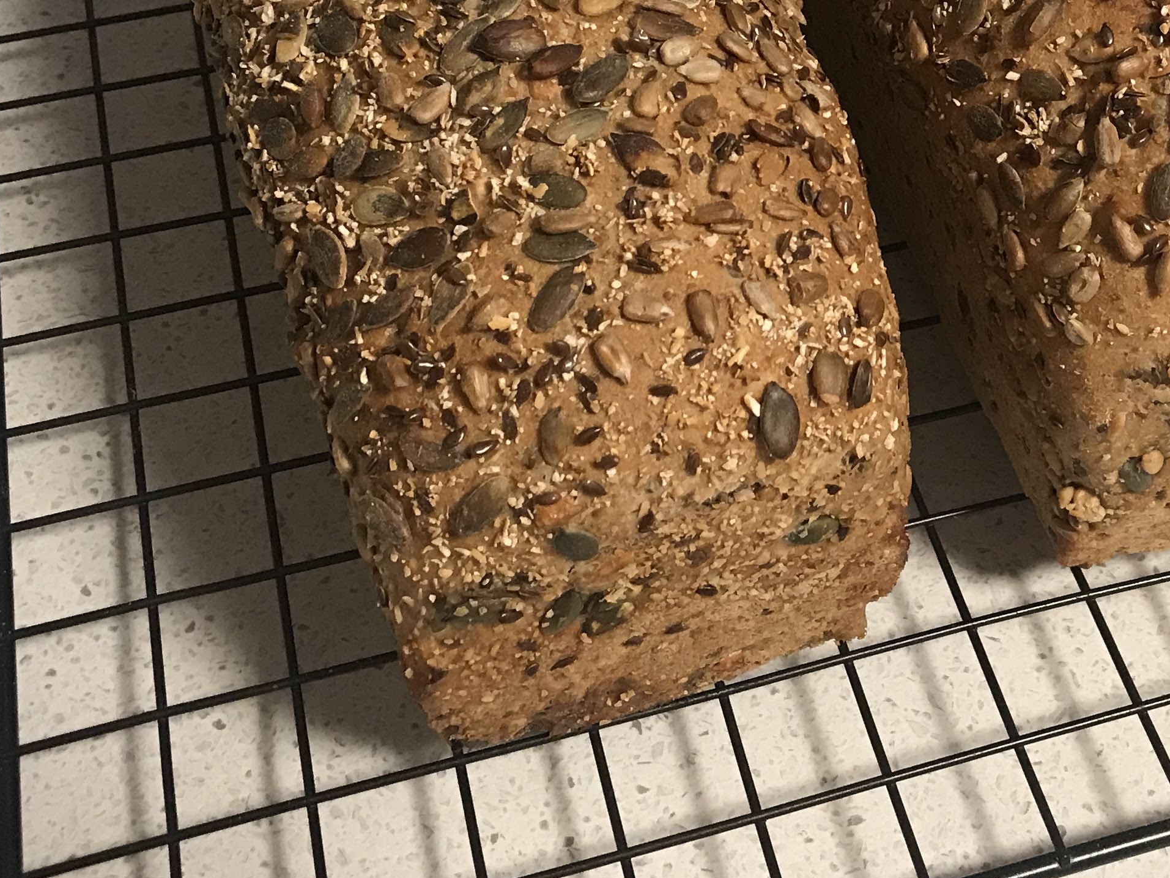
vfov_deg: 24.4
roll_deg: -3.7
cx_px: 886
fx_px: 1994
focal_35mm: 59
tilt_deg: -44.3
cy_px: 181
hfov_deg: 32.1
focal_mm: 3.99
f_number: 1.8
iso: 64
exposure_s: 1/17
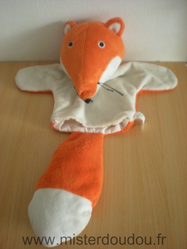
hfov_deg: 37.7
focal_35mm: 38
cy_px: 124
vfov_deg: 49.0
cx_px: 94
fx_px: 274
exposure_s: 1/8.4
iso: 200
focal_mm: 6.3
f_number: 3.1
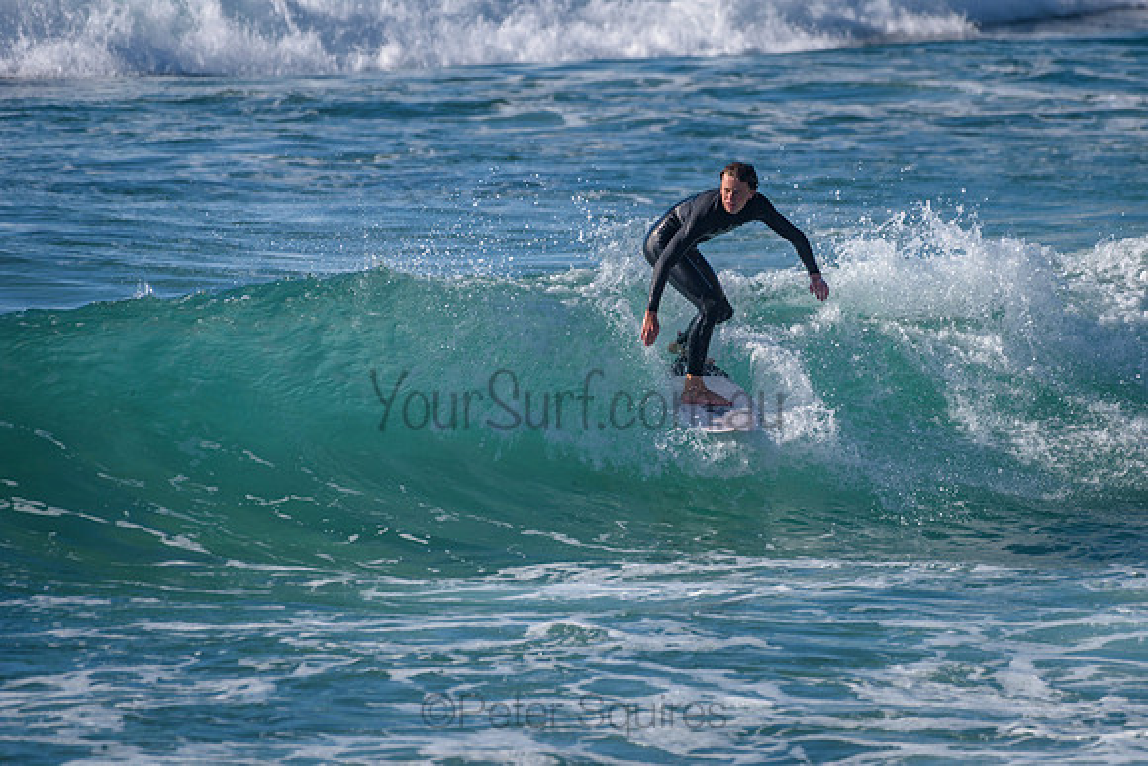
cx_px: 704
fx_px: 19546
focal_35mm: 613
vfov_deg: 2.2
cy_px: 349
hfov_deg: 3.4
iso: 160
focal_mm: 500
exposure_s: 1/2000
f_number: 5.6
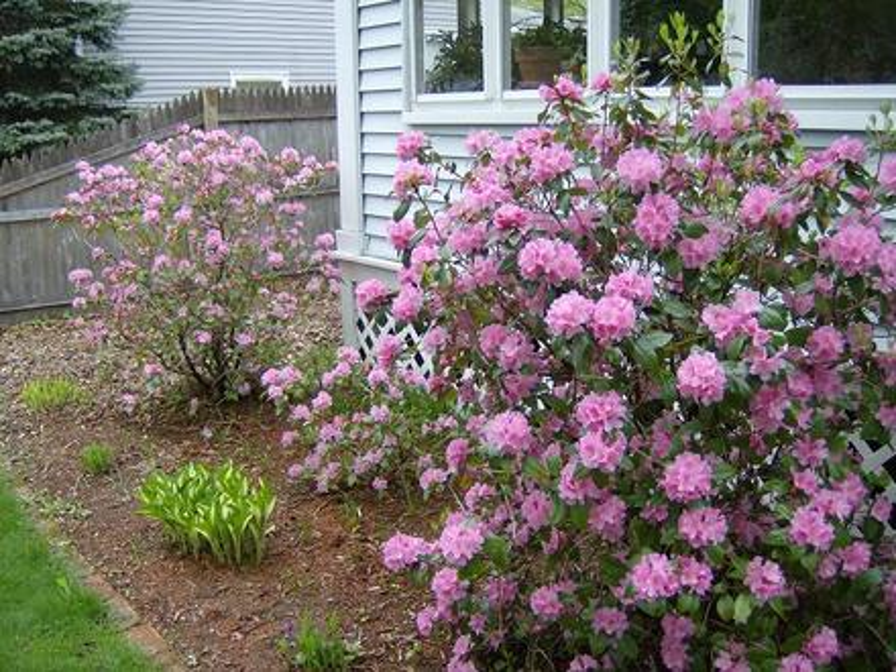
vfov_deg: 39.7
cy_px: 336
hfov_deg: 51.4
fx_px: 932
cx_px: 448
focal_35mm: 36
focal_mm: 6
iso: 100
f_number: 2.8
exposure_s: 1/131
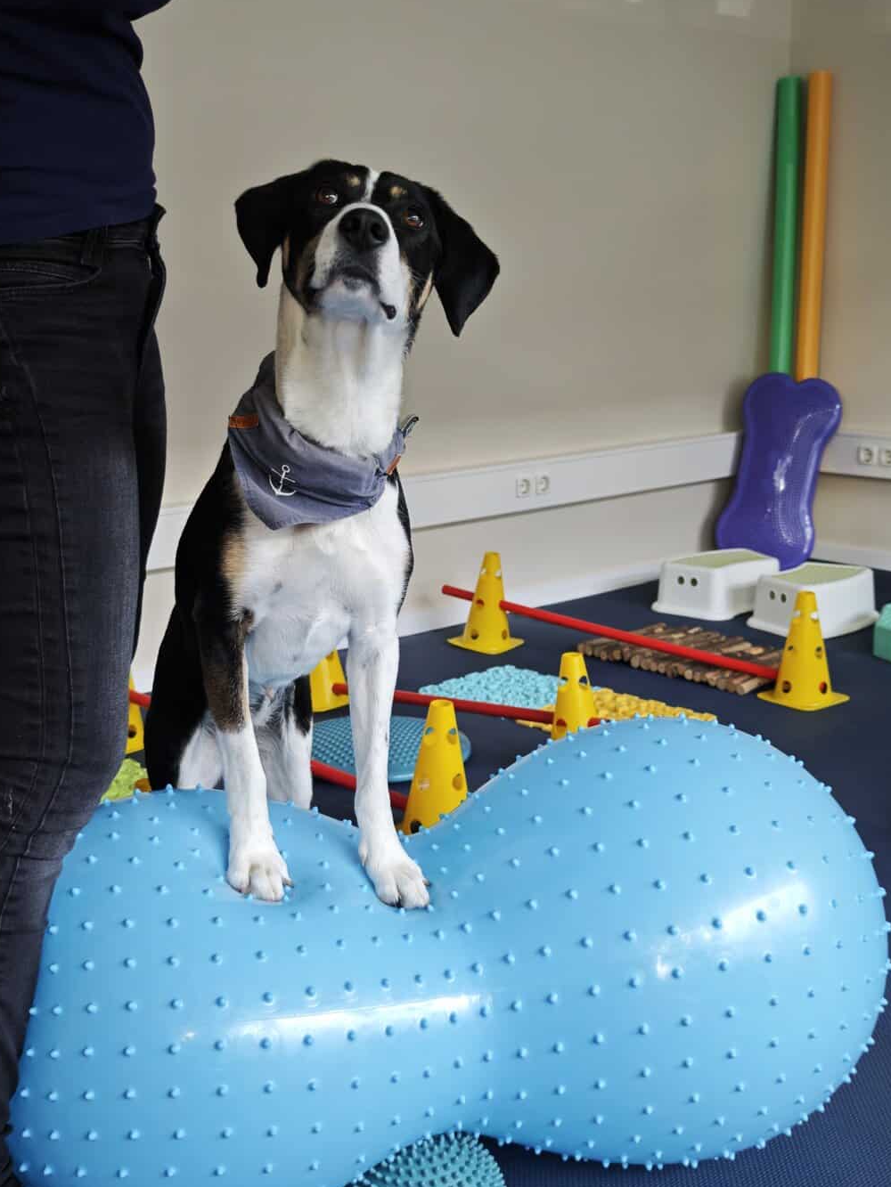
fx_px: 1441
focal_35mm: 42
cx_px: 451
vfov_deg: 44.8
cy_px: 622
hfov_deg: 34.4
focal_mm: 8.72
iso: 250
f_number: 1.63
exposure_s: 1/100
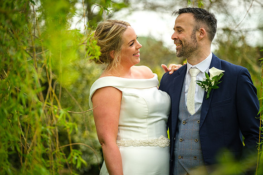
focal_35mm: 160
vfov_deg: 8.6
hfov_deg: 12.9
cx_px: 132
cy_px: 88
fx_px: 1167
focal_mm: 106
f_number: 2.8
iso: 160
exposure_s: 1/320
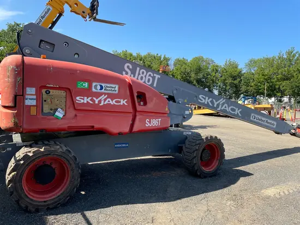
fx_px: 225
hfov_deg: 67.3
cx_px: 150
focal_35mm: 26
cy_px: 112
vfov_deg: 53.1
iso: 50
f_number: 1.6
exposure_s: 1/2212
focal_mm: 4.2
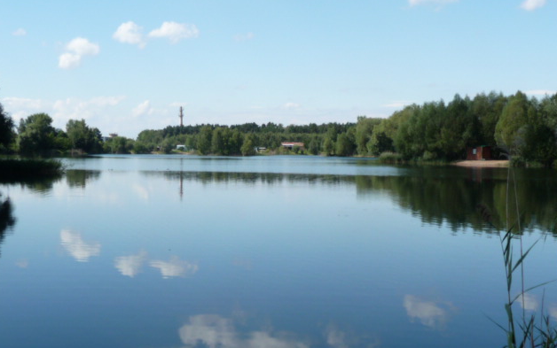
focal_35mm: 54
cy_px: 209
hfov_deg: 37.5
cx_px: 279
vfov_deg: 24.0
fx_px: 820
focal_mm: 5
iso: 100
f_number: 3.4
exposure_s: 1/1000
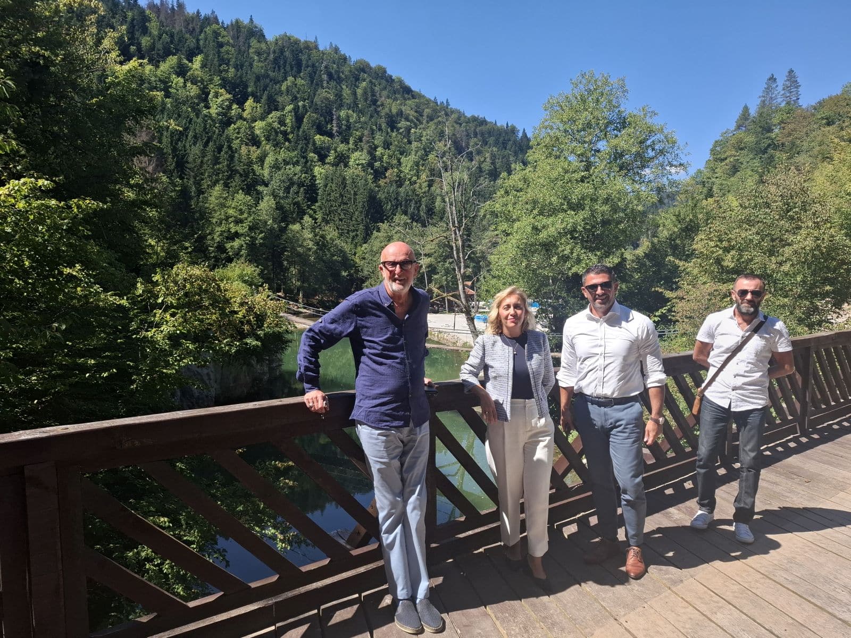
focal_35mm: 23
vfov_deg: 58.9
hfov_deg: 73.9
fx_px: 565
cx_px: 426
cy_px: 319
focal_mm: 5.54
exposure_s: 1/1170
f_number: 1.8
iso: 50
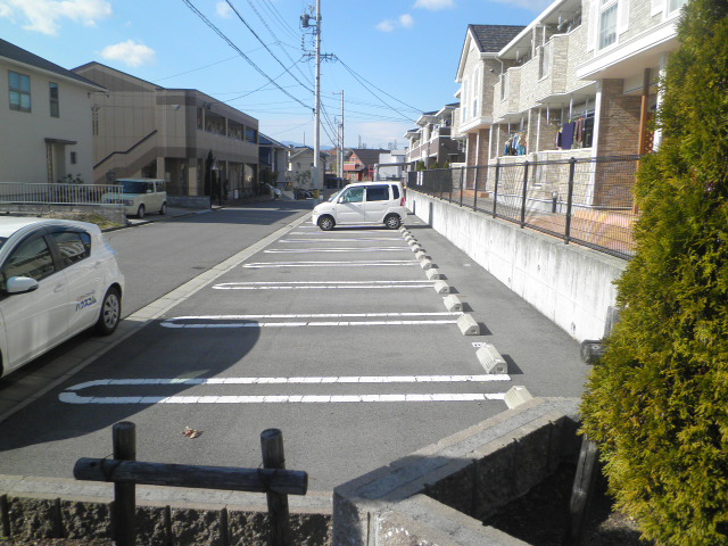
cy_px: 273
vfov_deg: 53.1
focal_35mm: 26
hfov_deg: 67.3
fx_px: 547
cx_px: 364
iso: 64
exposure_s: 1/125
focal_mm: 4.7
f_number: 7.9
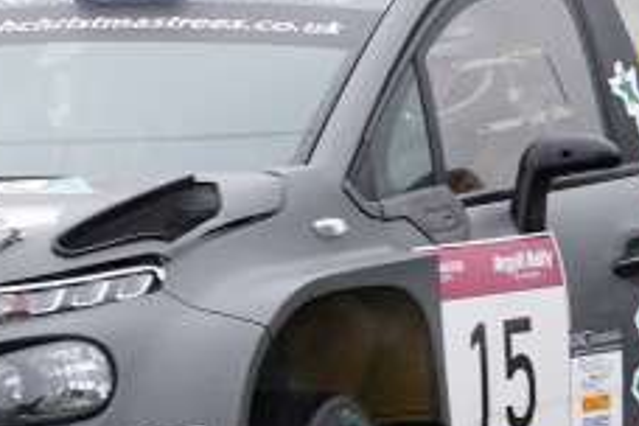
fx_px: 12318
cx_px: 322
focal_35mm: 694
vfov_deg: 2.0
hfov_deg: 3.0
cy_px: 272
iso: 2000
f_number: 4.5
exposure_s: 1/400
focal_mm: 176
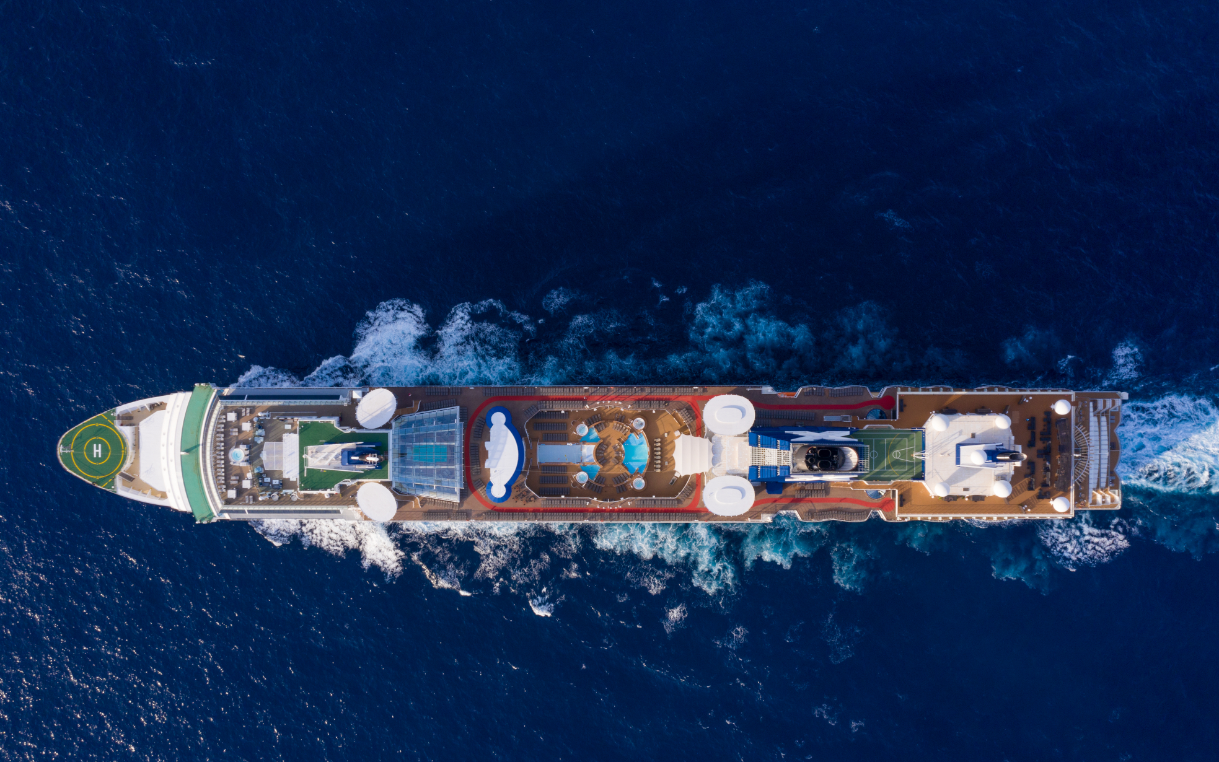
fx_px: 964
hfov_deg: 64.6
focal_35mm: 29
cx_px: 618
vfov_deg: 43.1
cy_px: 411
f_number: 9
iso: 100
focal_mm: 10.26
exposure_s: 1/100
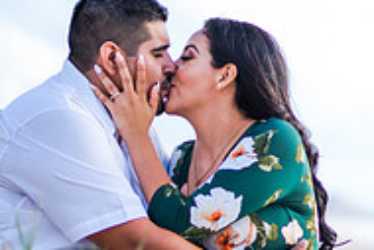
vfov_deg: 5.3
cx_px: 354
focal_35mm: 259
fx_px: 2693
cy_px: 200
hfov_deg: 7.9
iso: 64
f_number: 1.8
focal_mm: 85
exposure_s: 1/640
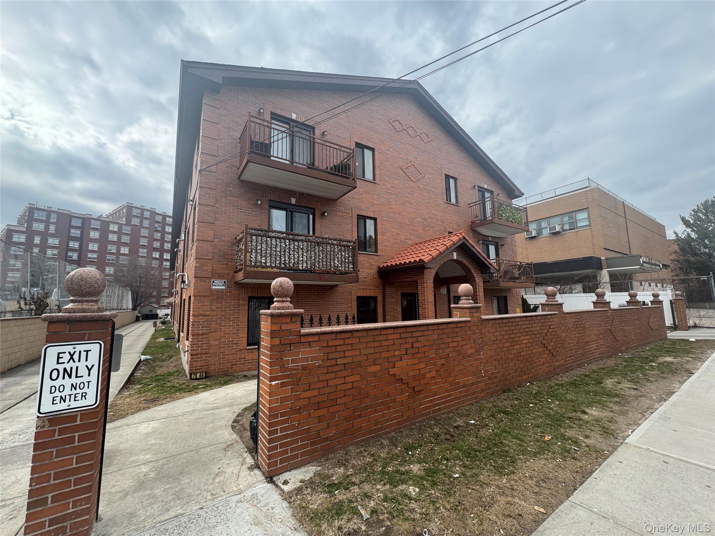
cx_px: 358
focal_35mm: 14
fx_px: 289
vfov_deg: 85.7
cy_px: 268
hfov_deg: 102.1
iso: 40
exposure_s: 1/430
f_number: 2.2
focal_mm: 2.22
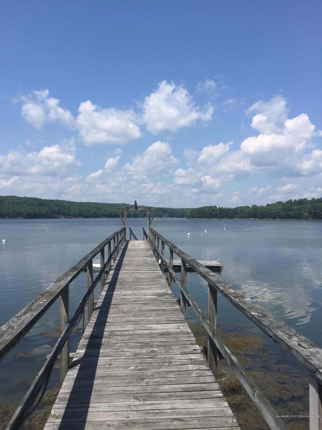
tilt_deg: -0.8
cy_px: 215
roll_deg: -0.4
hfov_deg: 48.2
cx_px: 161
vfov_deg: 61.7
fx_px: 360
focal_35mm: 29
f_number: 2.2
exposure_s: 1/3049
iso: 32
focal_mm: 4.15
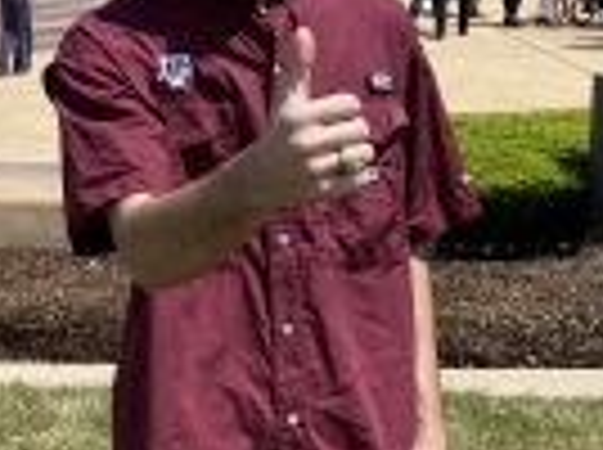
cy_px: 68
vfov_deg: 20.3
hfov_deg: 25.3
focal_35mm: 71
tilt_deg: -7.4
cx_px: -76
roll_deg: +1.2
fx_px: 1235
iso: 32
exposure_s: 1/2967
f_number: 1.8
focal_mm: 4.25
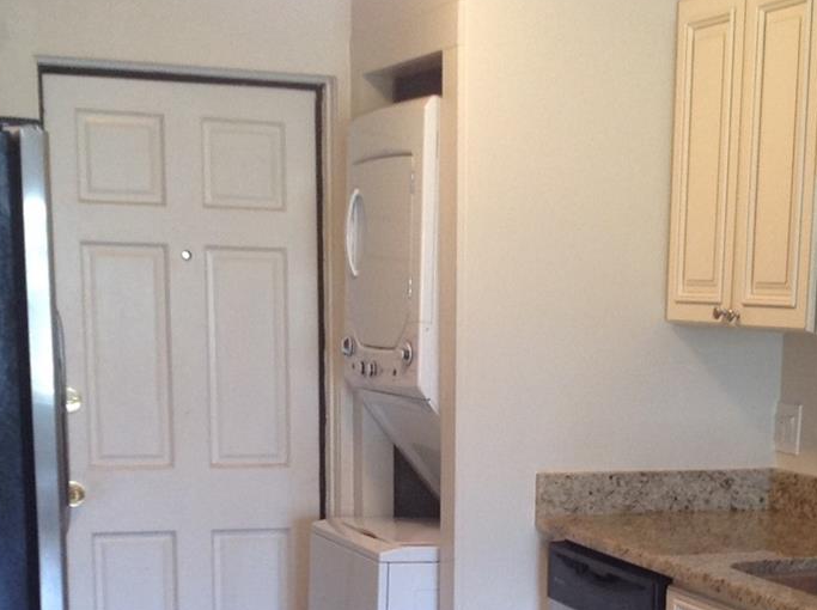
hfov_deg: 23.8
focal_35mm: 82
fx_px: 1932
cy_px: 659
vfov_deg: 17.4
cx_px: 536
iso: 125
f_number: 2.4
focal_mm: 4.28
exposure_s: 1/15
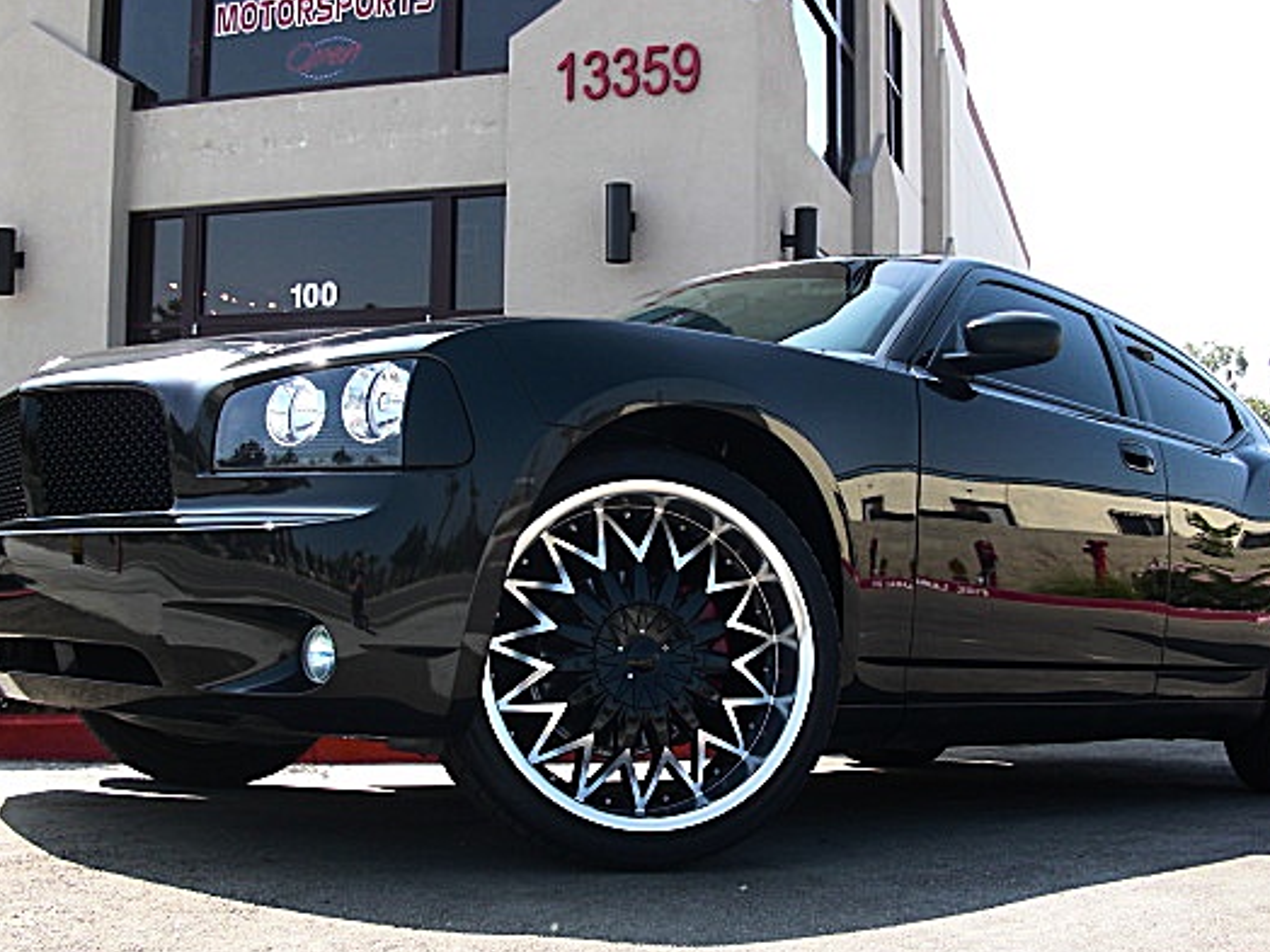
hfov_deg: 42.9
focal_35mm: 44
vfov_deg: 32.9
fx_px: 1614
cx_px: 647
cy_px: 477
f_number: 2.8
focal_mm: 6.3
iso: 50
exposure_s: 1/250
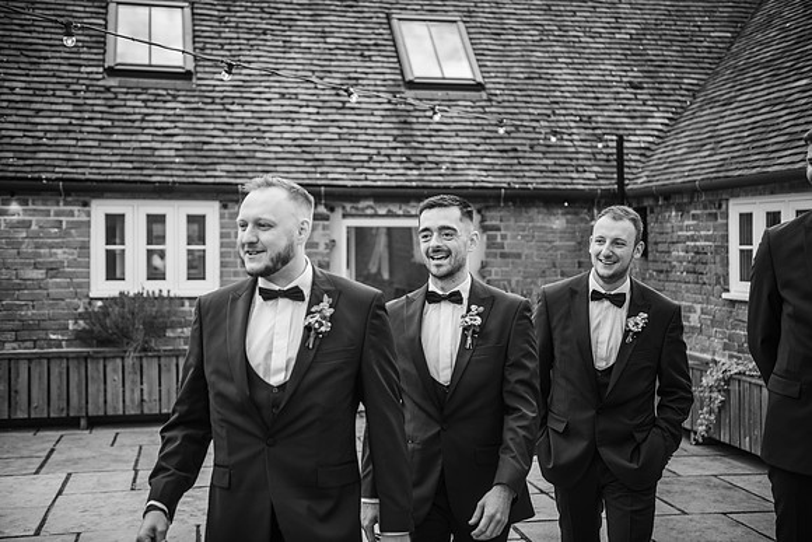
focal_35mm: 50
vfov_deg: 27.0
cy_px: 271
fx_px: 1128
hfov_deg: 39.6
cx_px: 406
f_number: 2.8
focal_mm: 50
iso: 110
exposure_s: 1/200
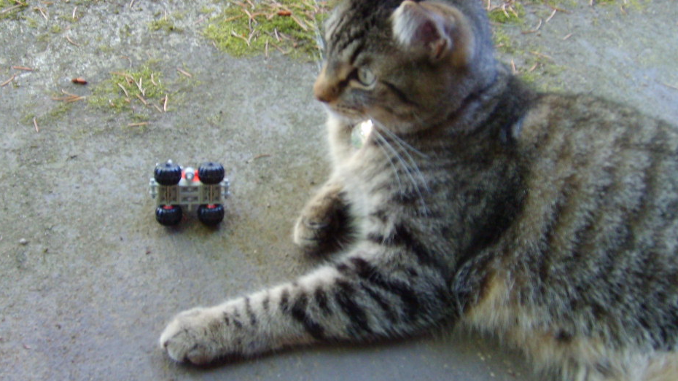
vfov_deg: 28.3
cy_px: 164
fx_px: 755
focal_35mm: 42
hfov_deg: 48.3
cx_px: 305
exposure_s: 1/20
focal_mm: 5.8
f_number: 2.8
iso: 140
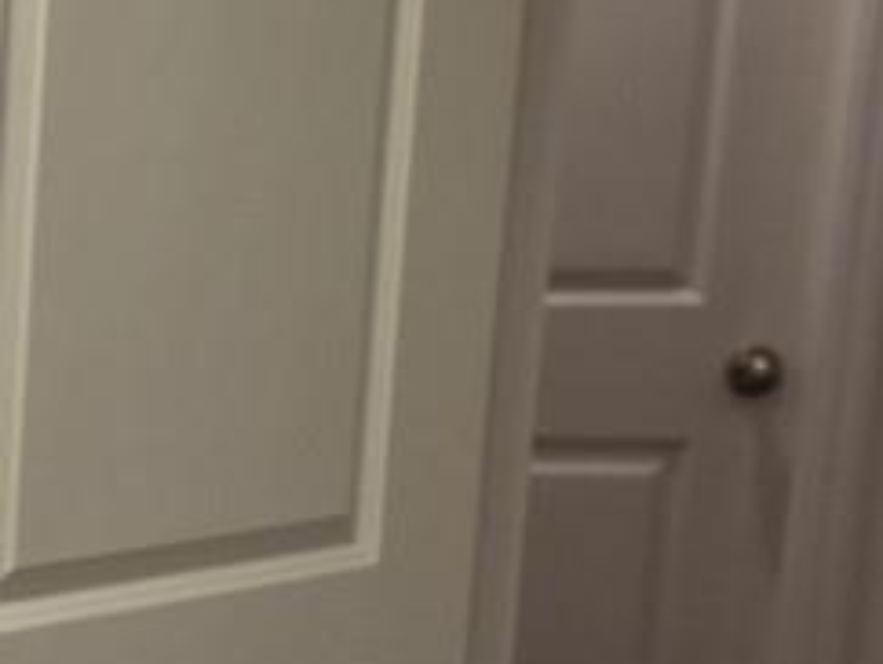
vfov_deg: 9.5
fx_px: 3881
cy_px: 1011
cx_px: -671
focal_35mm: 152
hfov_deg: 12.0
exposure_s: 1/120
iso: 64
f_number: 1.4
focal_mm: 6.5
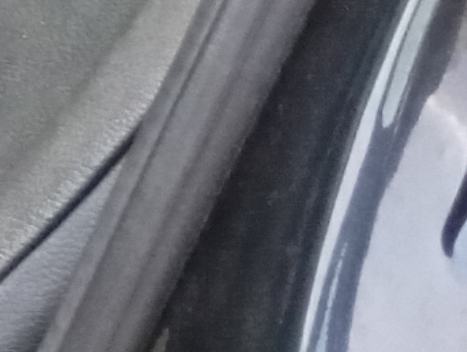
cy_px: 188
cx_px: -1031
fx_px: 2985
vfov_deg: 6.7
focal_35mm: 221
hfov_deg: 7.6
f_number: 1.8
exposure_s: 1/33.3
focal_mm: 4.27
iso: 1054
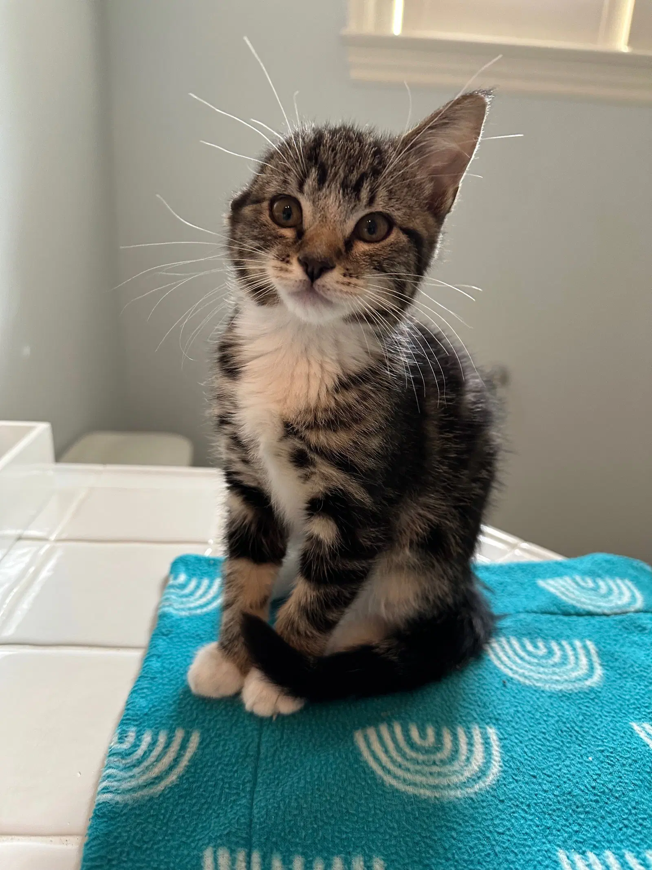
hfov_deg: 56.8
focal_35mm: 24
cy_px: 435
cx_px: 326
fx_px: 603
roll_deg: -6.0
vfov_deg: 71.6
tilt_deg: -21.1
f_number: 1.78
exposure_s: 1/60
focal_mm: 6.86
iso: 320
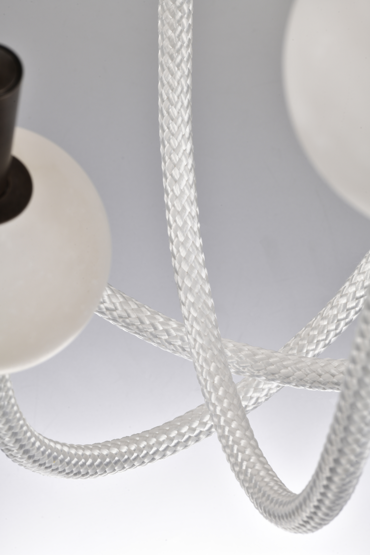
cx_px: 185
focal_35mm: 100
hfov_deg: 13.7
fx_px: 1542
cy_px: 278
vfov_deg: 20.4
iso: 200
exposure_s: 1/30
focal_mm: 100
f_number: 20
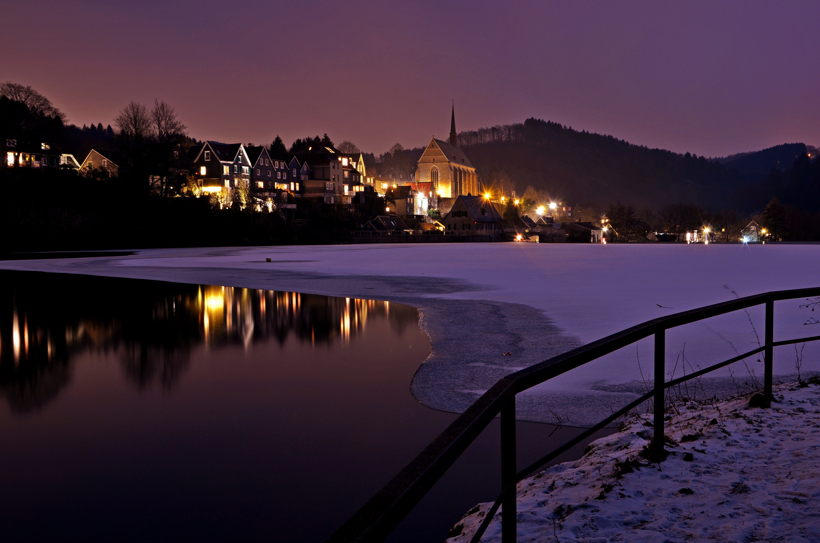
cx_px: 410
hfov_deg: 49.6
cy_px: 272
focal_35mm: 39
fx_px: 886
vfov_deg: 34.1
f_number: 11
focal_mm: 26
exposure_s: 244
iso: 200
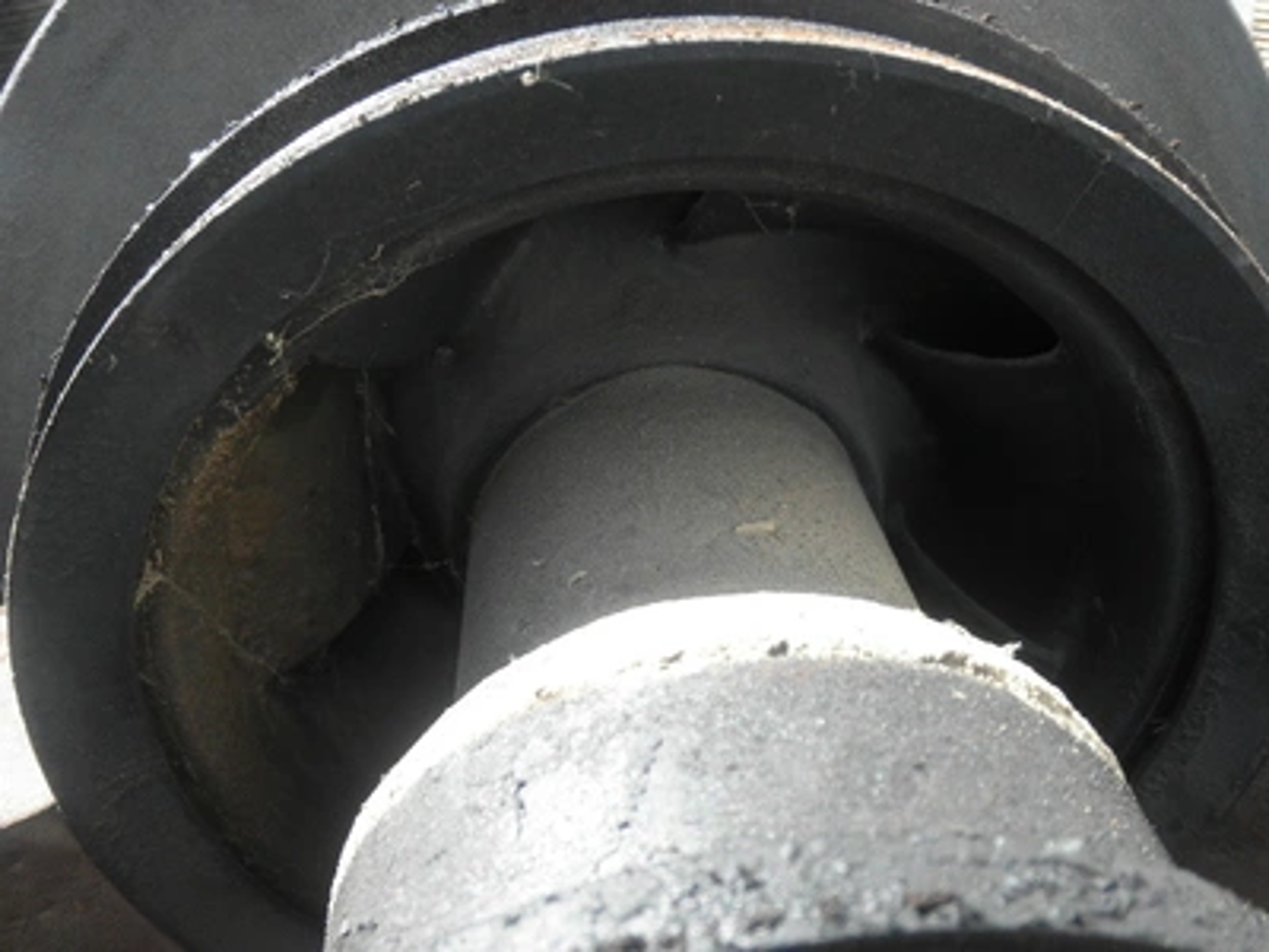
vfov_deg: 49.7
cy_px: 476
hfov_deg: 63.4
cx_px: 634
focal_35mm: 28
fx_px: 1026
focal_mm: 5
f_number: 3
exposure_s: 1/200
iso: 64
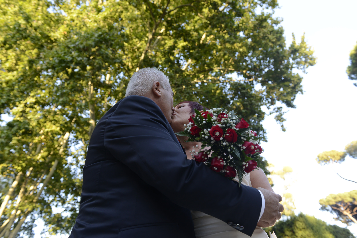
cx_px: 178
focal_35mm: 27
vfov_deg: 47.9
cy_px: 119
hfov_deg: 67.4
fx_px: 268
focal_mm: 27
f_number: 4.5
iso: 400
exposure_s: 1/160
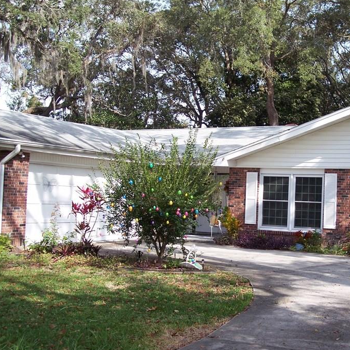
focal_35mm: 52
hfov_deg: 32.5
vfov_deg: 32.8
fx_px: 595
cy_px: 157
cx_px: 233
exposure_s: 1/500
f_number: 3.4
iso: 100
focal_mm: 8
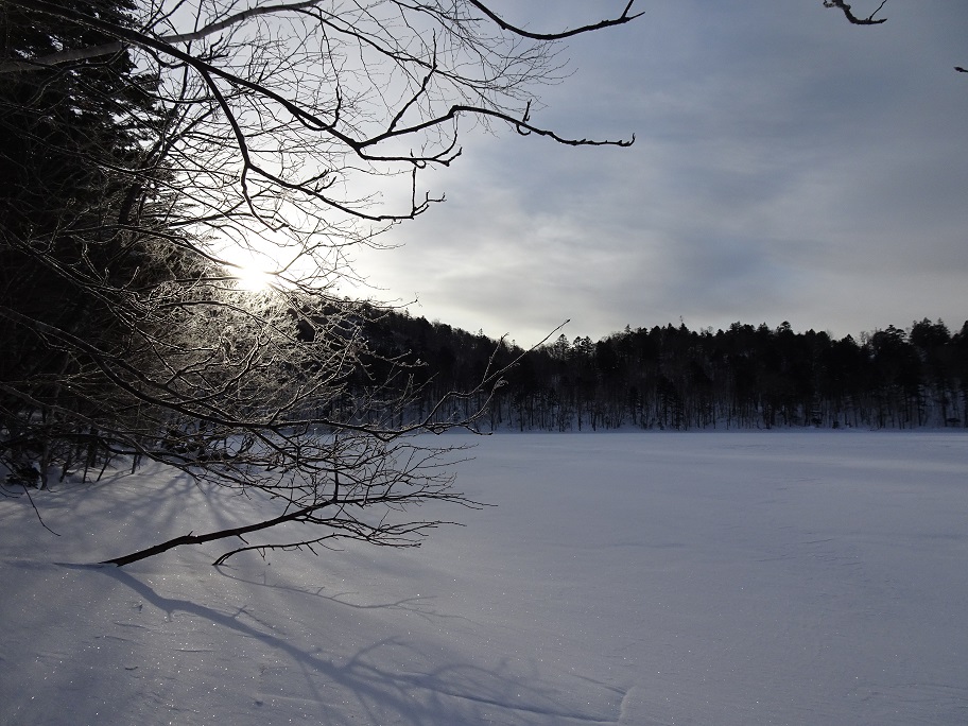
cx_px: 484
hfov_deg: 71.6
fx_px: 671
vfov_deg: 56.8
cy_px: 363
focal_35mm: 24
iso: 80
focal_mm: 4.1
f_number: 3.5
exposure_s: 1/1600
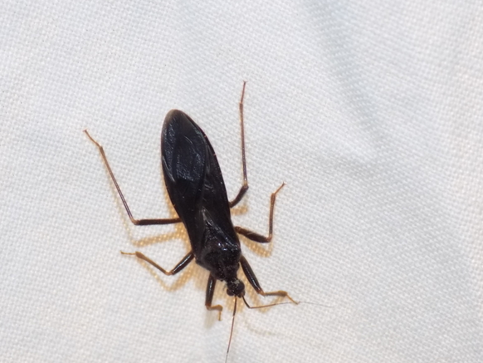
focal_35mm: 173
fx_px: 2415
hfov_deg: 11.4
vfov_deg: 8.6
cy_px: 242
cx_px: 214
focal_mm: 20.9
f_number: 4.8
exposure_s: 1/30
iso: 360
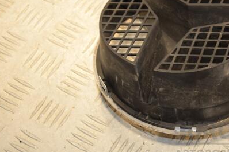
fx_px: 604
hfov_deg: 21.3
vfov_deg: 14.4
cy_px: 54
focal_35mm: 95
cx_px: 164
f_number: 5
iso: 800
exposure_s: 1/200
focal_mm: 42
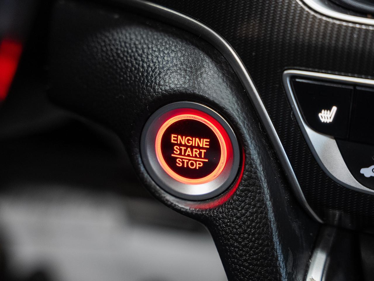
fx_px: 678
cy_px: 155
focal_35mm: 63
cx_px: 189
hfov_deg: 30.8
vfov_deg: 23.4
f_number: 3.5
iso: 1250
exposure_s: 1/40
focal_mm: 47.8
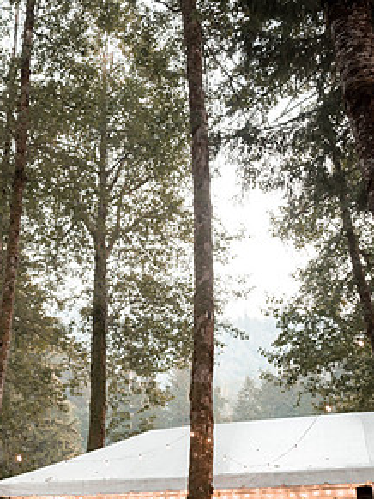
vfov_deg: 40.8
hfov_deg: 29.2
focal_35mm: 46
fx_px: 663
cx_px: -9
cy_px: 330
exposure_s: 1/640
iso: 1250
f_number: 2.8
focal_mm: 24
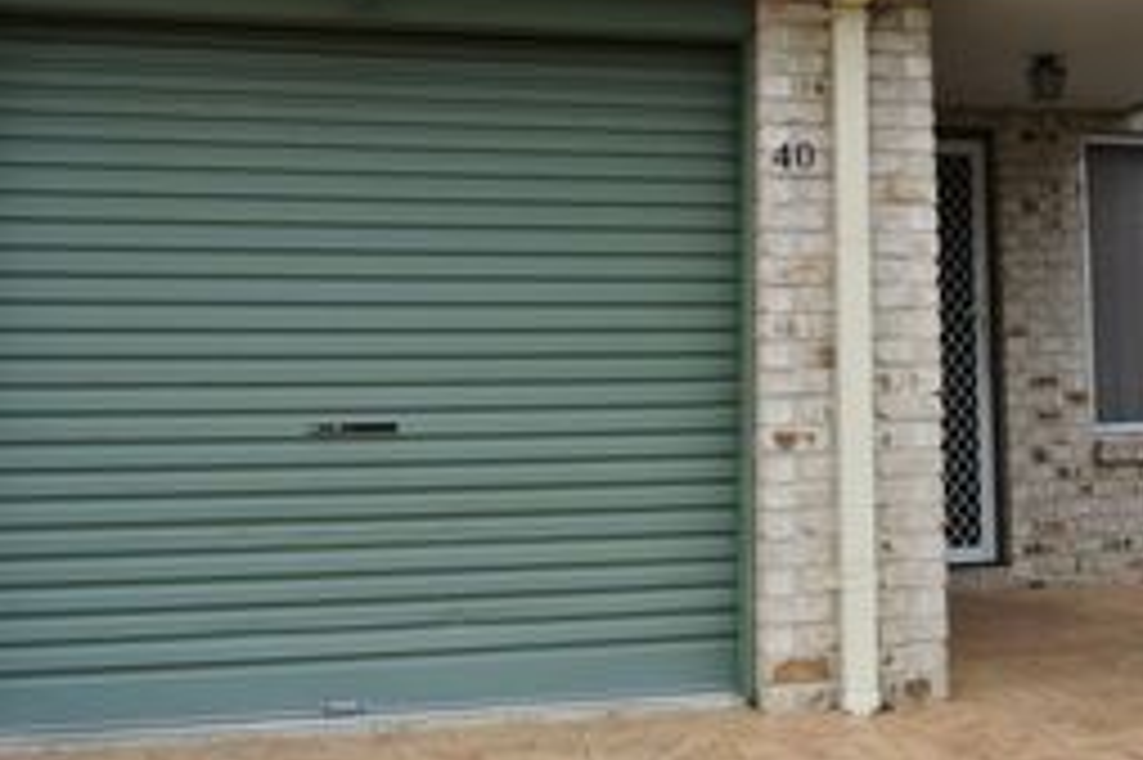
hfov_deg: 38.2
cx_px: 909
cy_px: 70
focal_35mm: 50
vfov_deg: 26.0
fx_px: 1586
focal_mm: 10
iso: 100
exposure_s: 1/100
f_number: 3.5
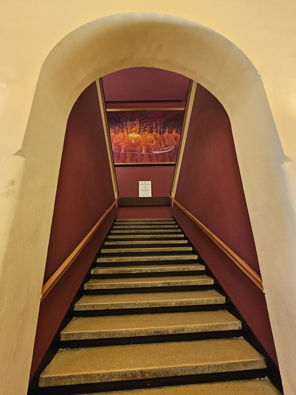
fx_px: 148
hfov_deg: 89.9
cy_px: 198
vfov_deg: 106.2
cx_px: 148
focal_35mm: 13
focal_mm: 2.2
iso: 640
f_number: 2.2
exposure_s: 1/25
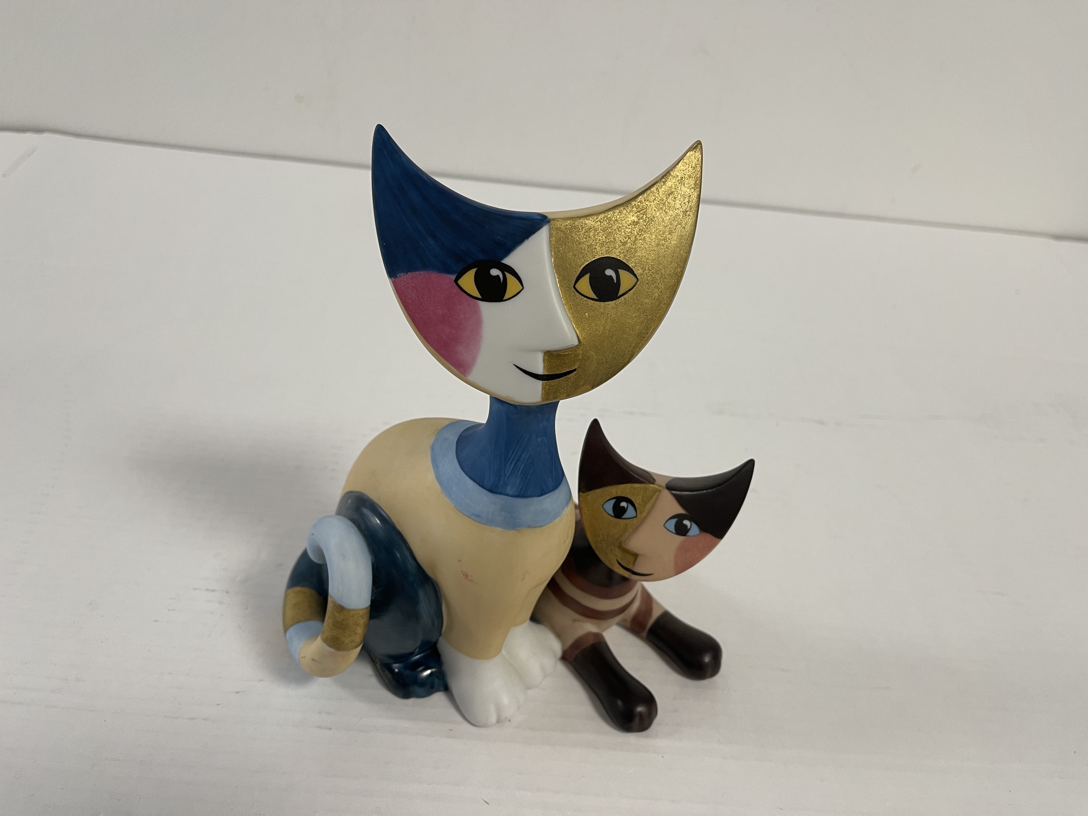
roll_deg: -7.3
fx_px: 786
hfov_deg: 69.4
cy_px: 408
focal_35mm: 25
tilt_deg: -33.8
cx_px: 544
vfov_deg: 54.9
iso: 64
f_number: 1.6
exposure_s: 1/50
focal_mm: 5.1
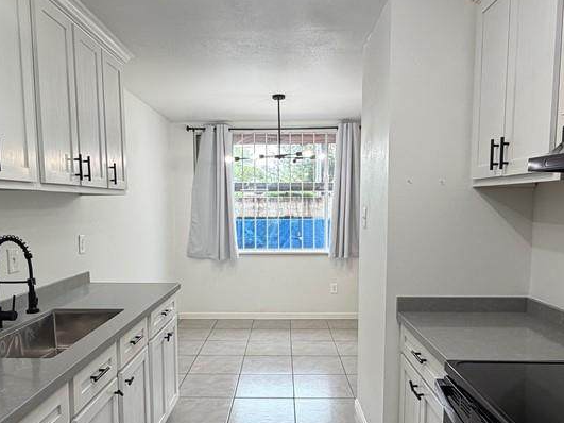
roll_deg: -0.3
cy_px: 243
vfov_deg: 51.1
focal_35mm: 27
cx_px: 277
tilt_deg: -5.7
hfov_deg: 65.3
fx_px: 440
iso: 160
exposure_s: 1/120
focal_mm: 2.22
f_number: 2.2
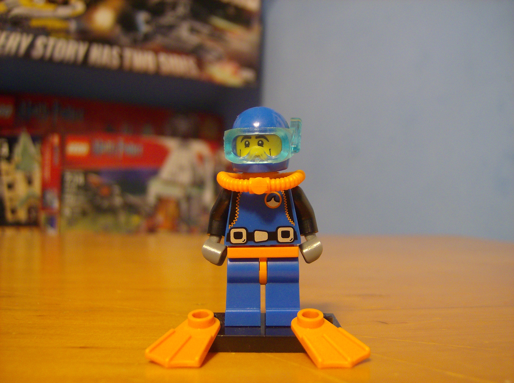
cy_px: 192
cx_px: 257
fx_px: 533
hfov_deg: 51.5
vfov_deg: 39.5
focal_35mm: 36
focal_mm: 6
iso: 200
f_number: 2.8
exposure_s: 1/4.43
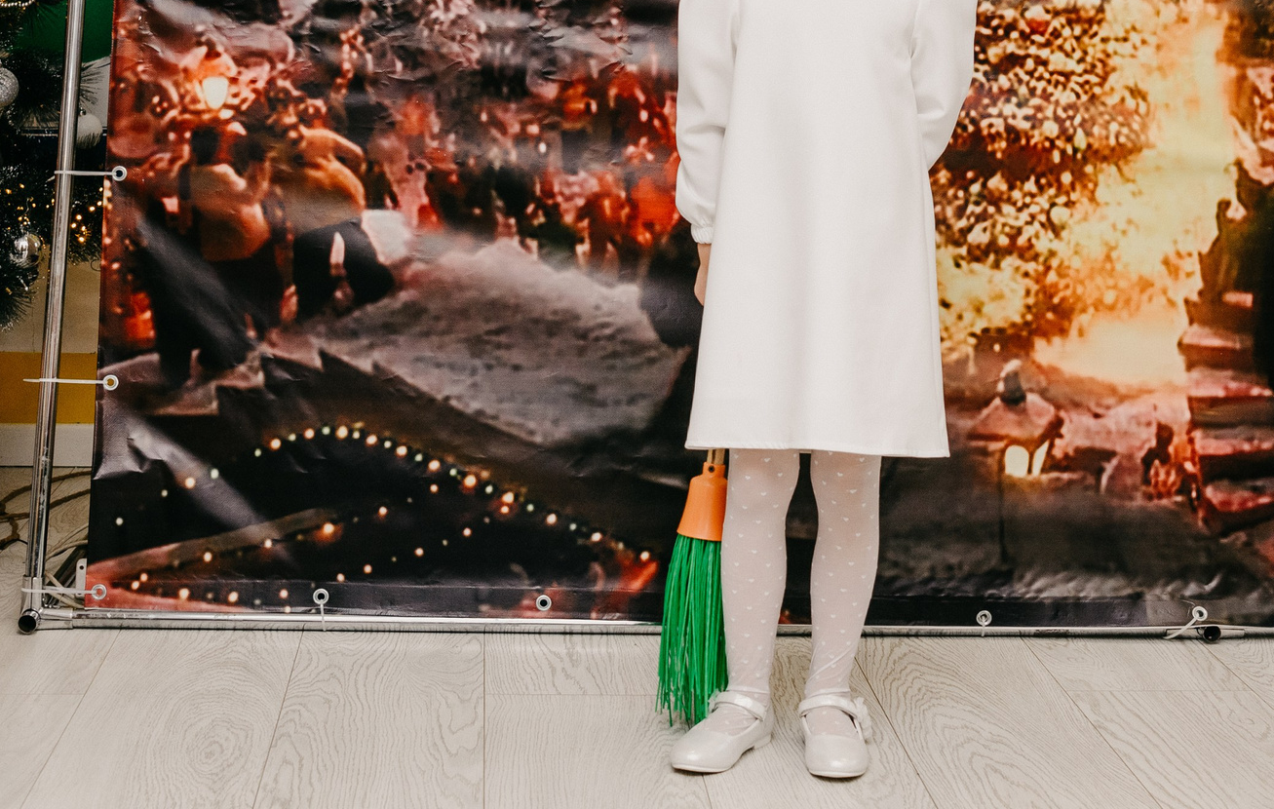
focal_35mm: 72
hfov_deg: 28.5
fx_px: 2511
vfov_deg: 18.0
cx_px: 659
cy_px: 86
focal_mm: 30
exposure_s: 1/160
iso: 320
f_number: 4.5
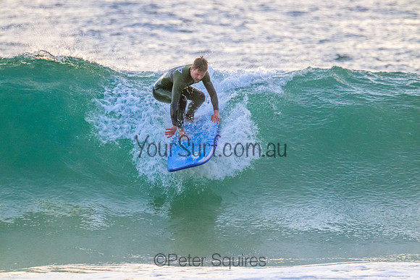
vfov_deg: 1.7
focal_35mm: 800
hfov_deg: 2.6
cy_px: 140
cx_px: 210
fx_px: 9335
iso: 6400
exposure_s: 1/1250
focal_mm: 800
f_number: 11
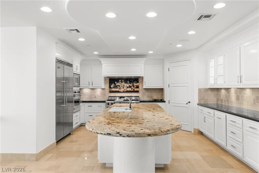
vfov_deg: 51.3
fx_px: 180
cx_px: 130
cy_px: 86
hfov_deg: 71.5
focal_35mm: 25
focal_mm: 25
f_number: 8
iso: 400
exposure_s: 1/15
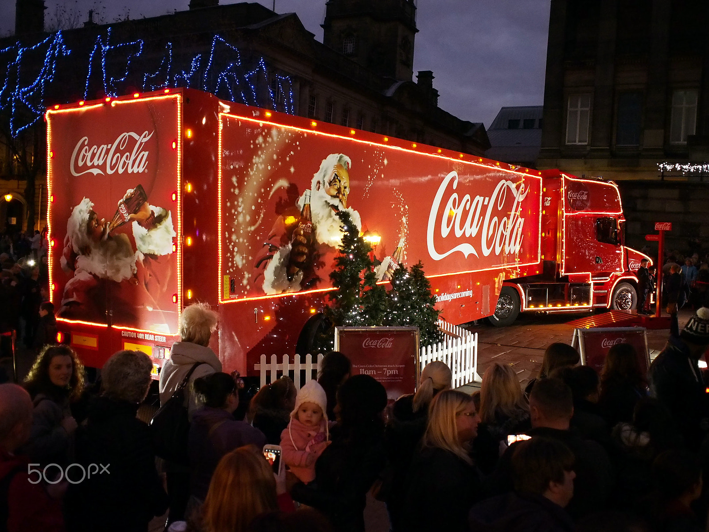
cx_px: 354
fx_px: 696
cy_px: 266
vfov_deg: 41.8
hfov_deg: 54.0
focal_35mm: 34
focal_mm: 17
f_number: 2.8
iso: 3200
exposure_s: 1/100
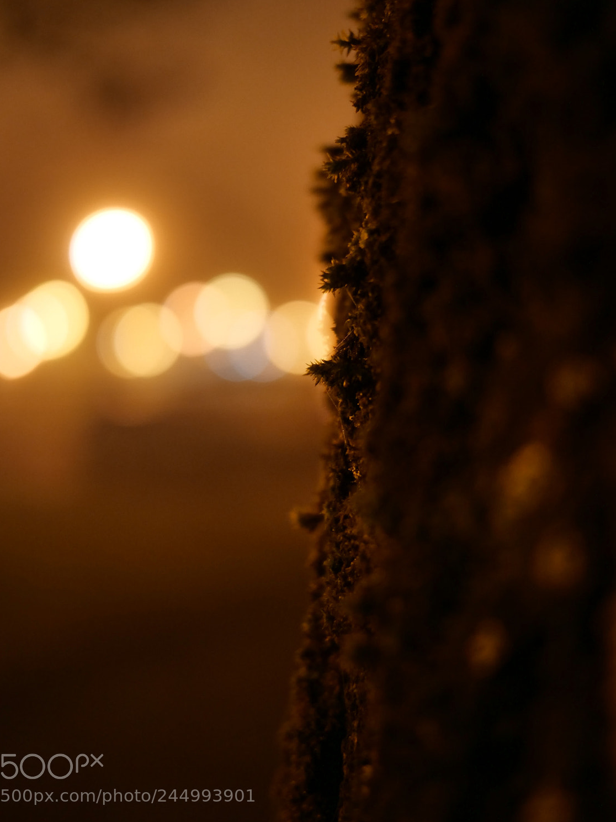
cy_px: 397
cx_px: 298
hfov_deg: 33.6
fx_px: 1020
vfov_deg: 43.8
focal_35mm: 43
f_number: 1.7
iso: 800
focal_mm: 20
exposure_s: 1/20
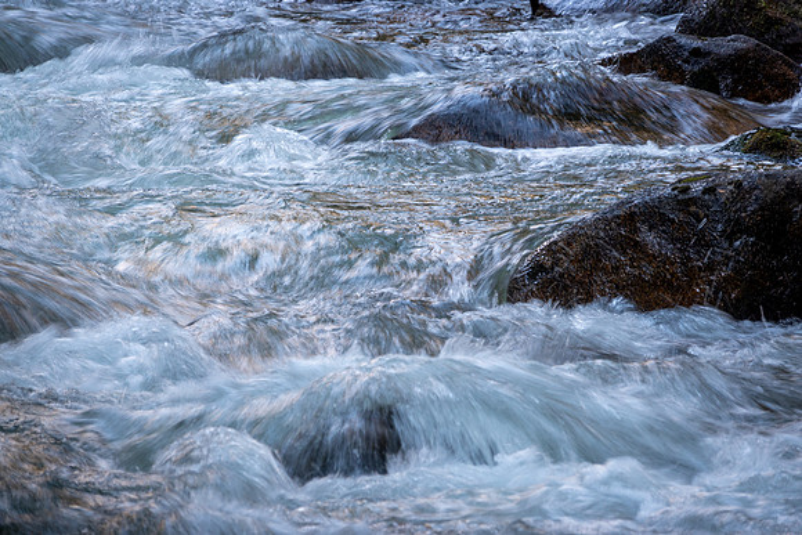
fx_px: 8913
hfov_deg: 5.2
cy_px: 268
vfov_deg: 3.4
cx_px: 401
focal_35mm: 400
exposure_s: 1/20
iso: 100
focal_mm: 146.76
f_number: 5.6
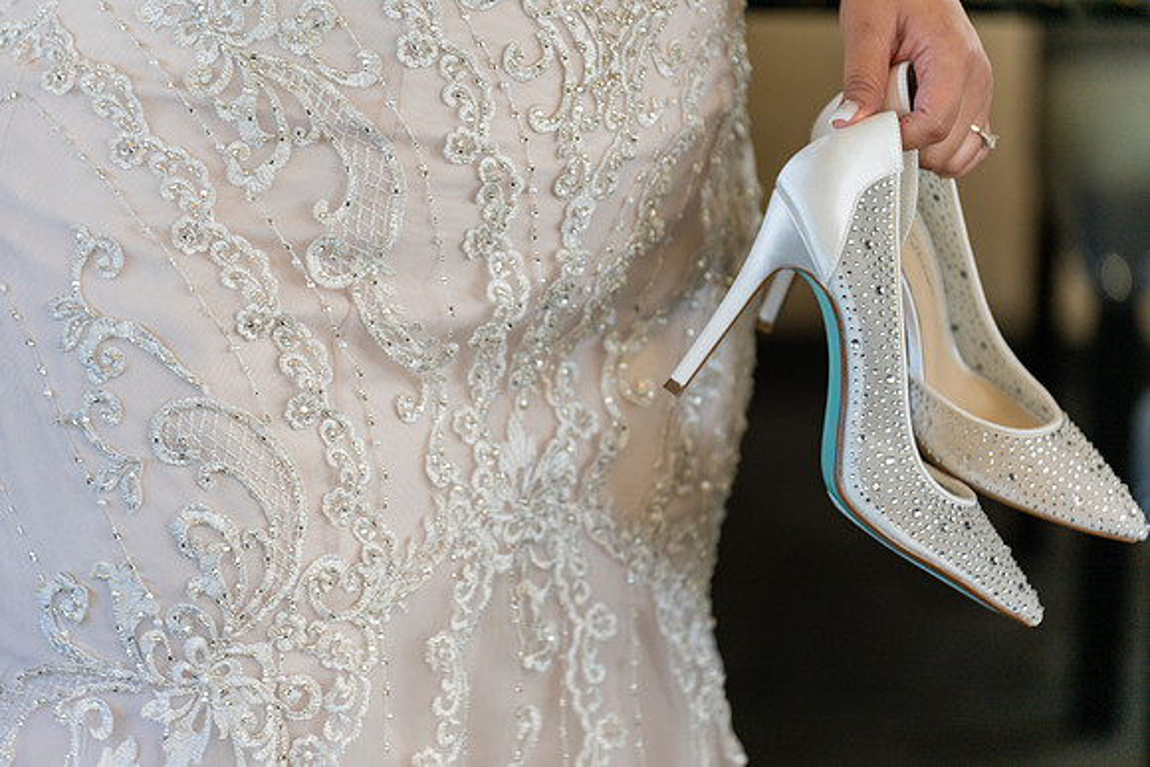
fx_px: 4920
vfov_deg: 8.9
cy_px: 384
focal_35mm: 154
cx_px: 575
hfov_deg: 13.3
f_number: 2.8
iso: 320
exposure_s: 1/200
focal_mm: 154
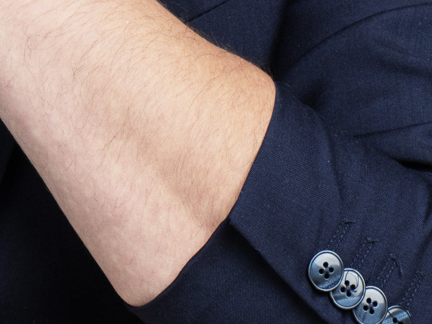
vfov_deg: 2.6
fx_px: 7250
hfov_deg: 3.4
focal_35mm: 581
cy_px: -231
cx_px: 126
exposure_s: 1/125
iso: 400
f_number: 7.1
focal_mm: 85
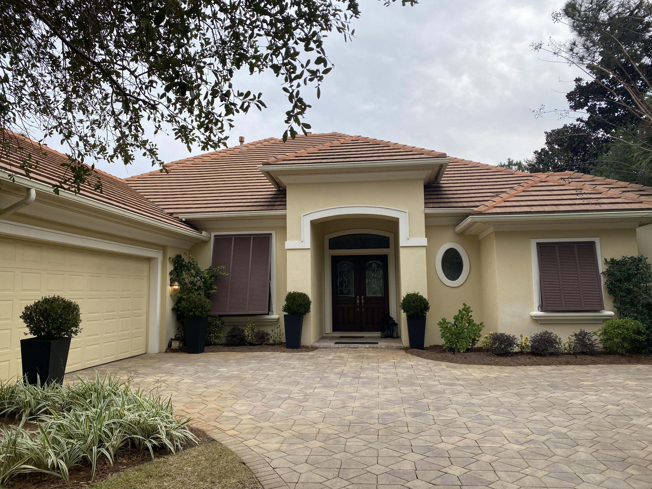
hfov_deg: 67.3
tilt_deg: +5.9
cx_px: 326
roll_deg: +0.5
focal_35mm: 26
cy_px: 244
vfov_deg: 53.1
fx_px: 490
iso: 32
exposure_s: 1/1206
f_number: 1.8
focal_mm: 4.25
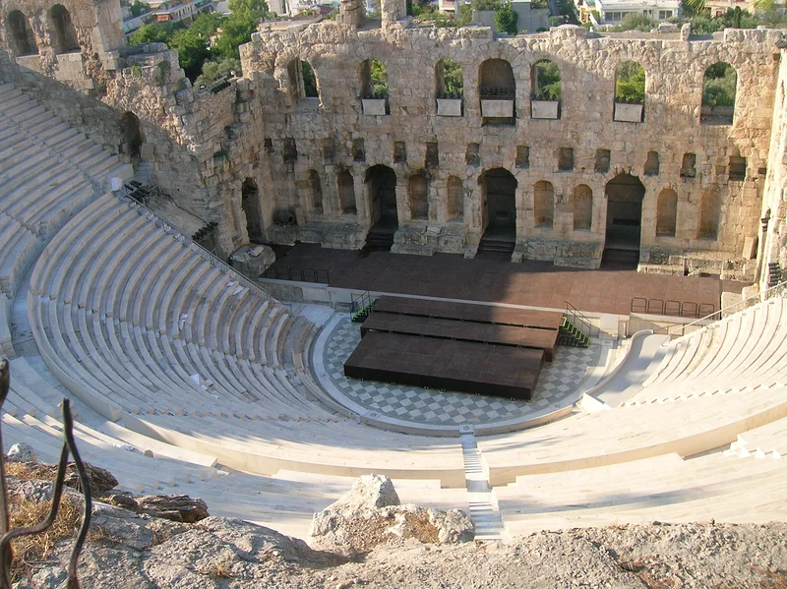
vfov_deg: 41.8
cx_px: 394
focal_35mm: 34
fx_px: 773
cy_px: 294
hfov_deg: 54.0
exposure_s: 1/178
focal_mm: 5.7
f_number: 4.9
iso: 50
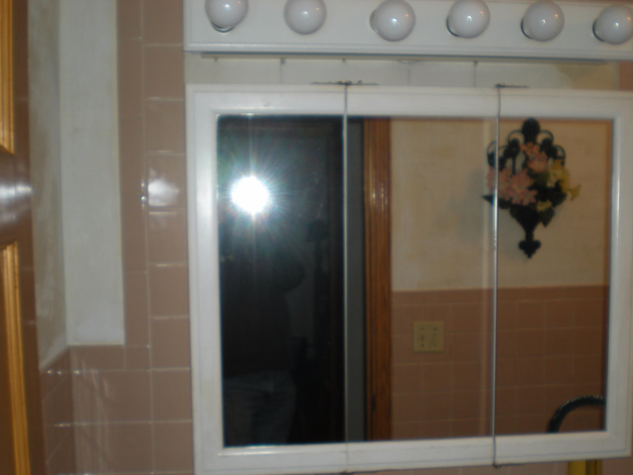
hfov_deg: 40.3
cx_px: 360
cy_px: 274
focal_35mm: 47
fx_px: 859
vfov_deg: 30.8
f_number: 3.1
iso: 64
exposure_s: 1/60
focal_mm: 6.3
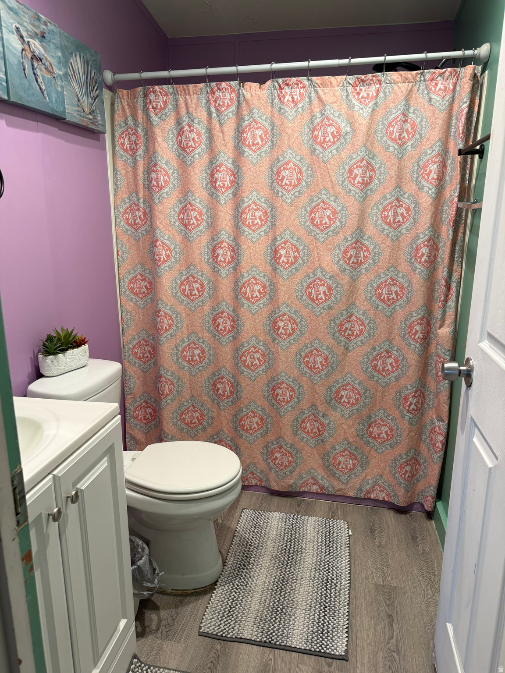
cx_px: 252
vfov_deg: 71.6
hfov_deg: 56.8
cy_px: 336
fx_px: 467
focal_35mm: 24
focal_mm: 6.76
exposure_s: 1/60
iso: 125
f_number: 1.78
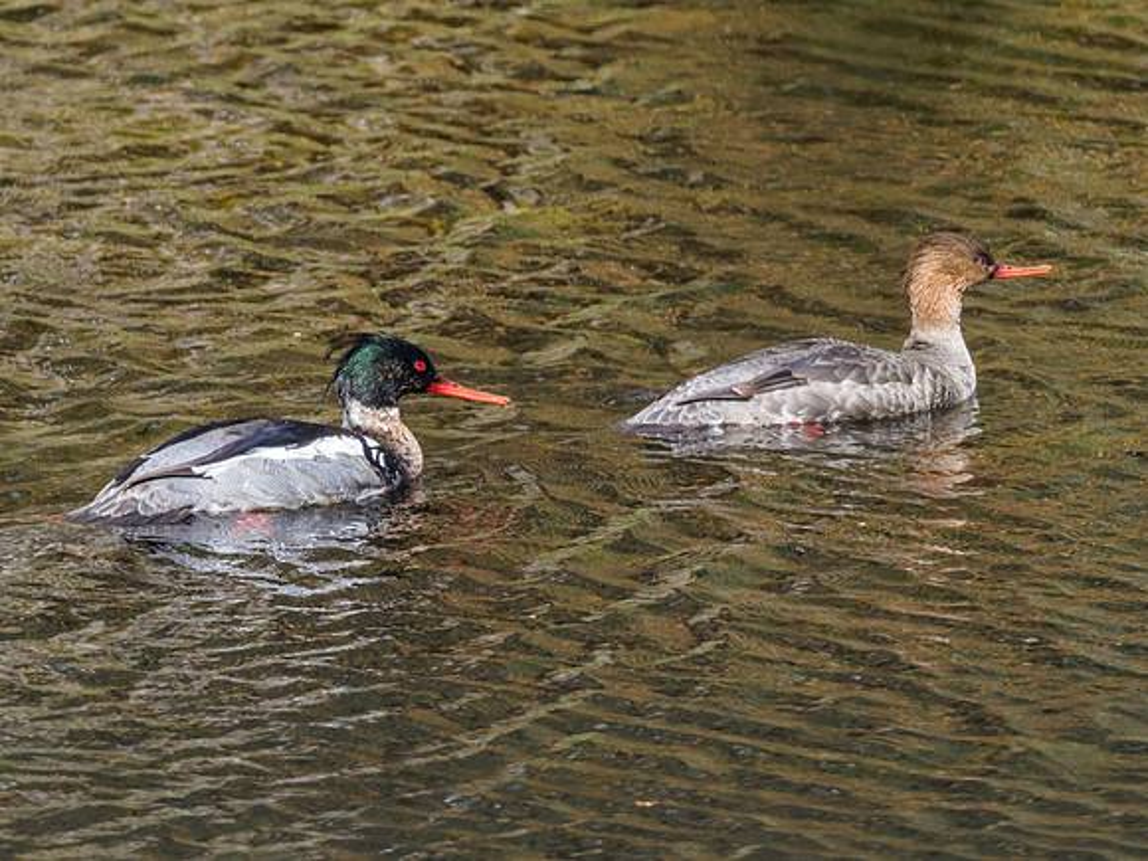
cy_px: 430
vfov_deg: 1.3
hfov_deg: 1.7
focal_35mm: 1147
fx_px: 38049
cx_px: 365
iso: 1000
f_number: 5.6
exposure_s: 1/800
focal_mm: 420
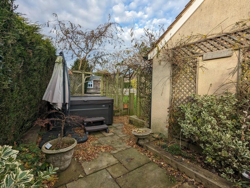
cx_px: 125
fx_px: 116
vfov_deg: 78.2
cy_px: 94
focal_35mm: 16
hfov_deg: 94.4
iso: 51
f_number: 2.2
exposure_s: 1/444
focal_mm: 2.35
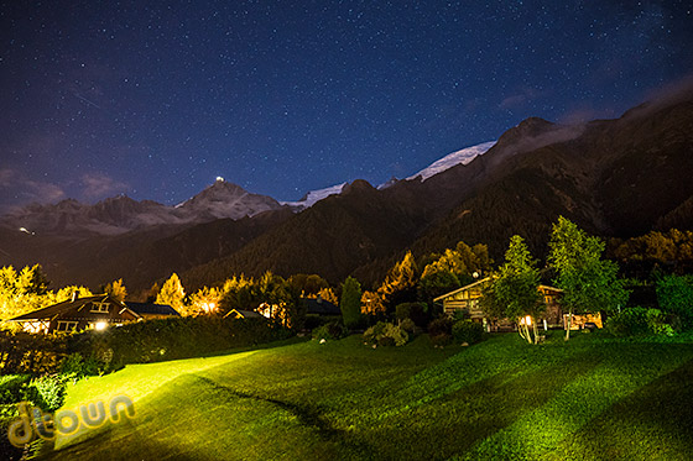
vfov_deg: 67.4
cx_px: 346
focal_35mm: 18
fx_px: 346
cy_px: 230
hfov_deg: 90.0
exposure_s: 10
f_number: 3.5
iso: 3200
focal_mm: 18
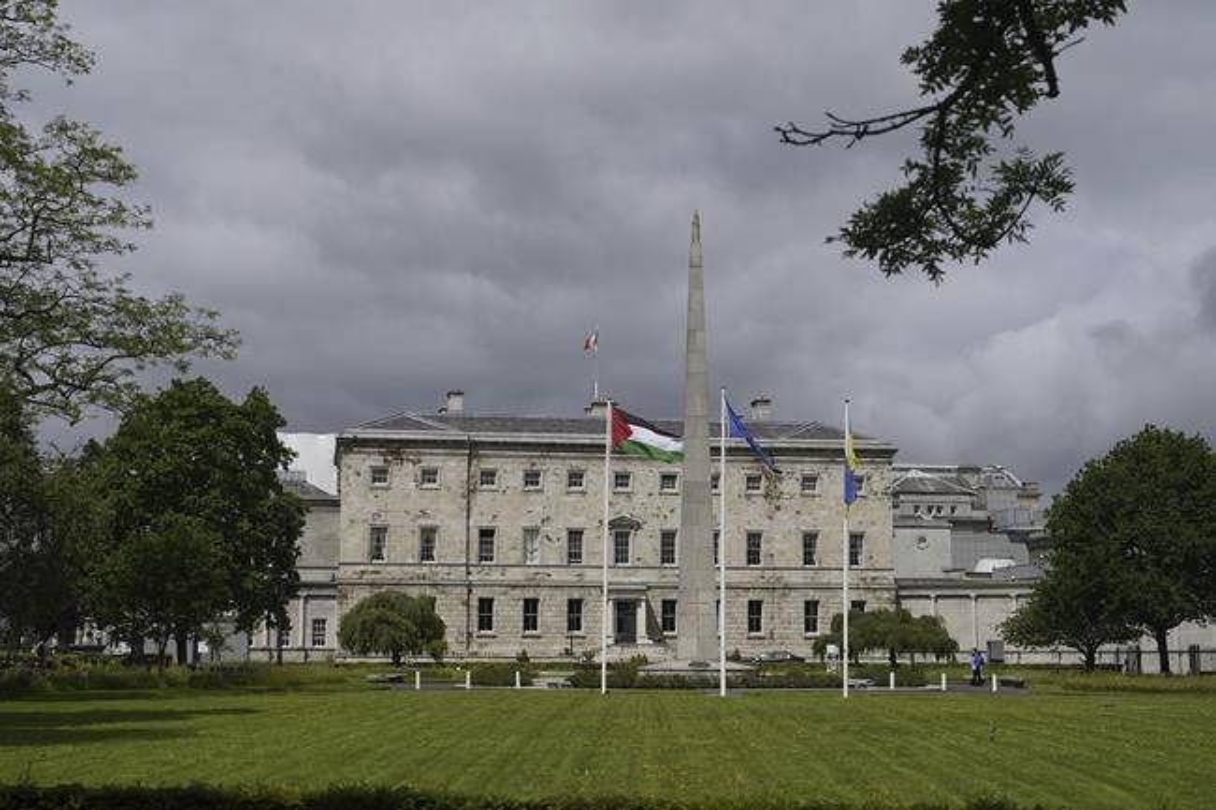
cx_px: 608
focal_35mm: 52
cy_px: 405
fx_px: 1756
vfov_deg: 26.0
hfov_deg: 38.2
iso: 125
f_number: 3.2
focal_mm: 35
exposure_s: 1/5000
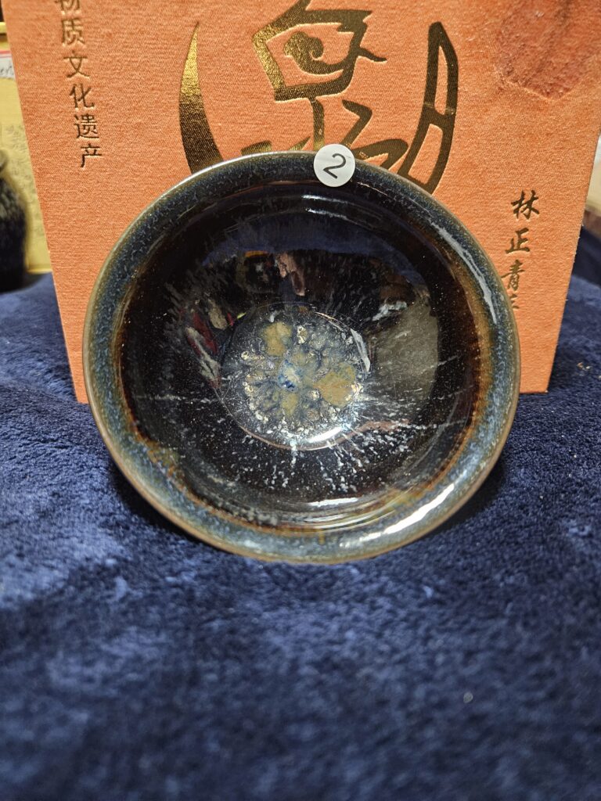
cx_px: 300
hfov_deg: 58.9
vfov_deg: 73.9
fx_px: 532
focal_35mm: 23
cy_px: 400
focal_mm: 5.4
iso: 640
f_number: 1.8
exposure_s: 1/24
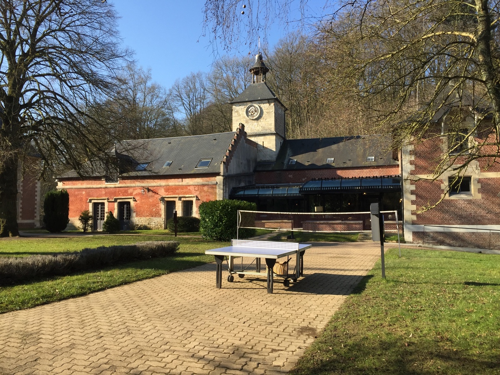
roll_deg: +0.8
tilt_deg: +4.7
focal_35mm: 29
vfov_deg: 48.2
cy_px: 188
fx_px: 419
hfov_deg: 61.7
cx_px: 250
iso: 32
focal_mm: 4.15
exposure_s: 1/824
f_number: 2.2
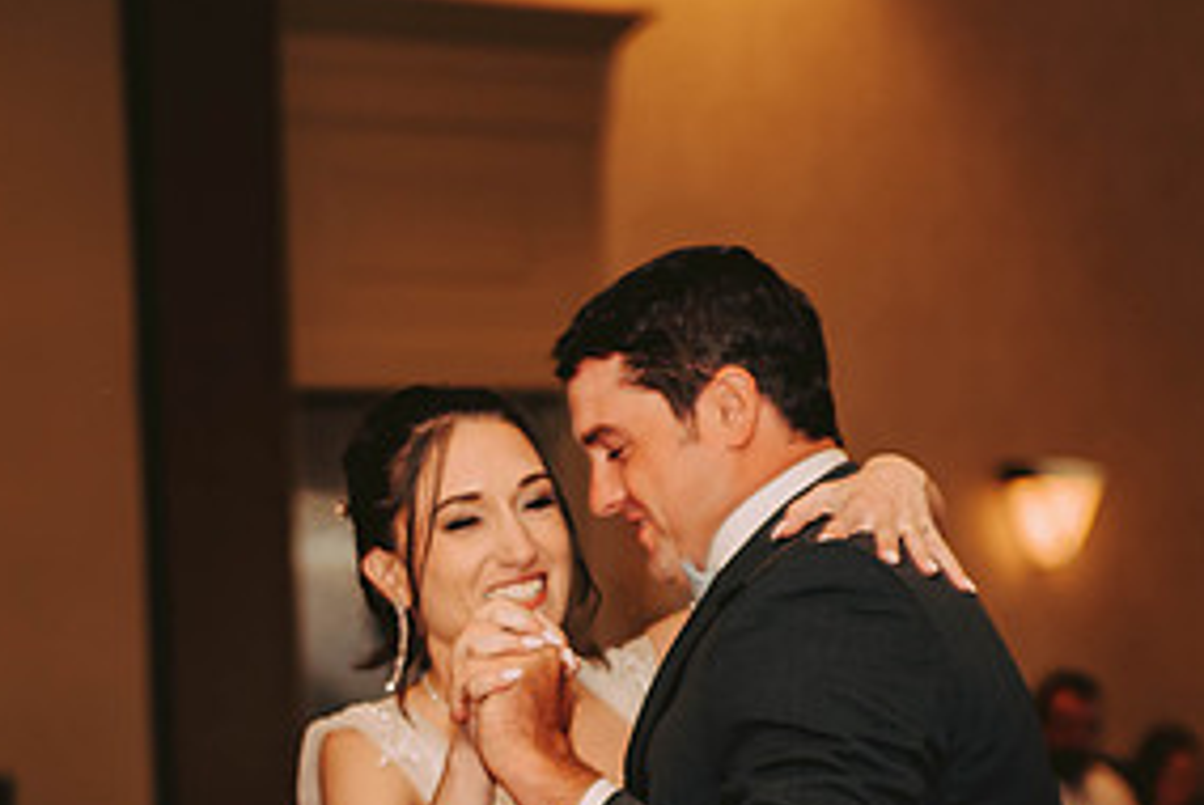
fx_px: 5122
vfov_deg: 9.0
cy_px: 638
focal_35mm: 153
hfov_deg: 13.4
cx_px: 356
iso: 500
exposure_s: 1/60
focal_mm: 75
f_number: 2.8
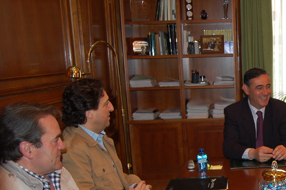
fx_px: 444
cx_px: 287
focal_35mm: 56
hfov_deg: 32.8
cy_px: 158
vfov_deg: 23.6
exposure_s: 1/60
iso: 400
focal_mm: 18
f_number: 3.5
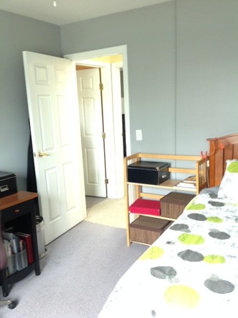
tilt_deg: -7.8
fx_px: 321
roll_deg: +2.0
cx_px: 119
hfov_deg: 40.6
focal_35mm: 35
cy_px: 159
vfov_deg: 52.7
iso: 125
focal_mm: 4.28
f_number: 2.4
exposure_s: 1/15
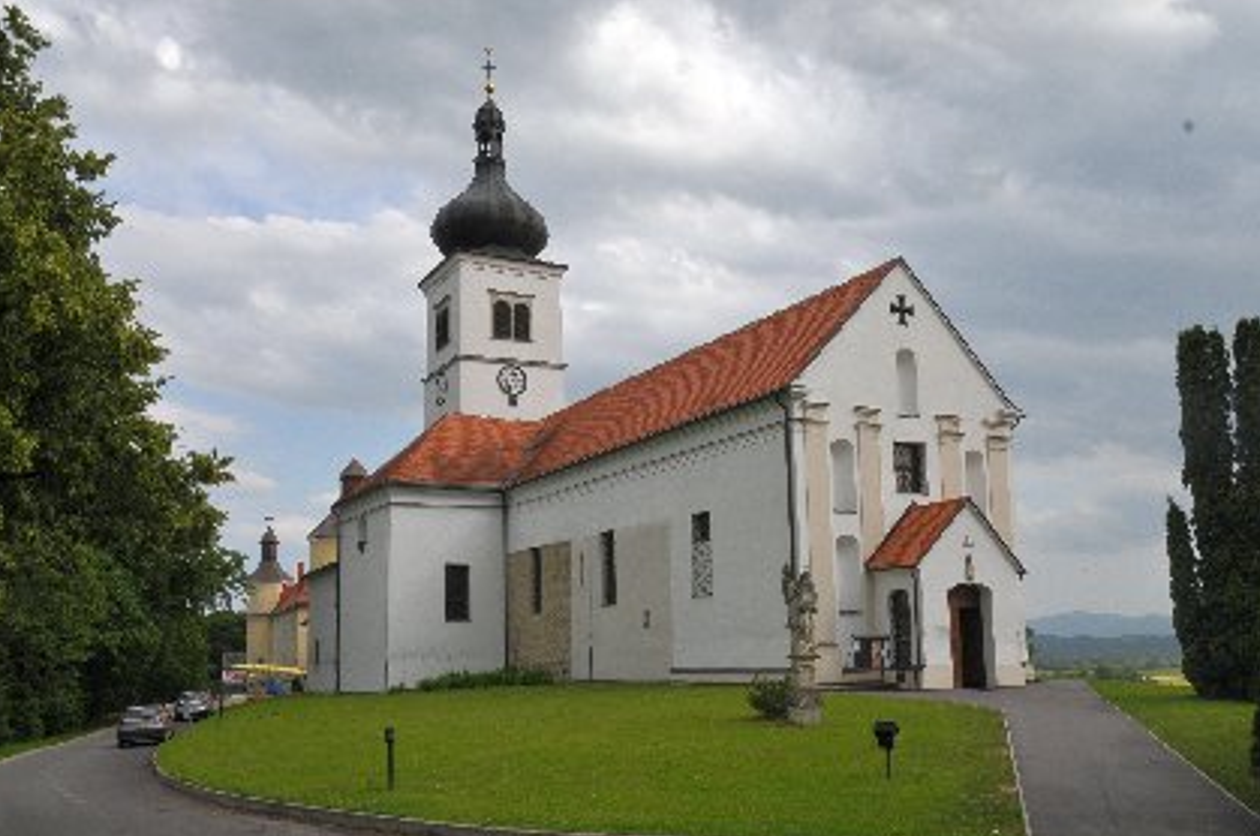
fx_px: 1118
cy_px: 442
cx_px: 639
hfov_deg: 58.8
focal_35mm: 32
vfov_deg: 41.0
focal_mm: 20
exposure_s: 1/320
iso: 400
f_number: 13
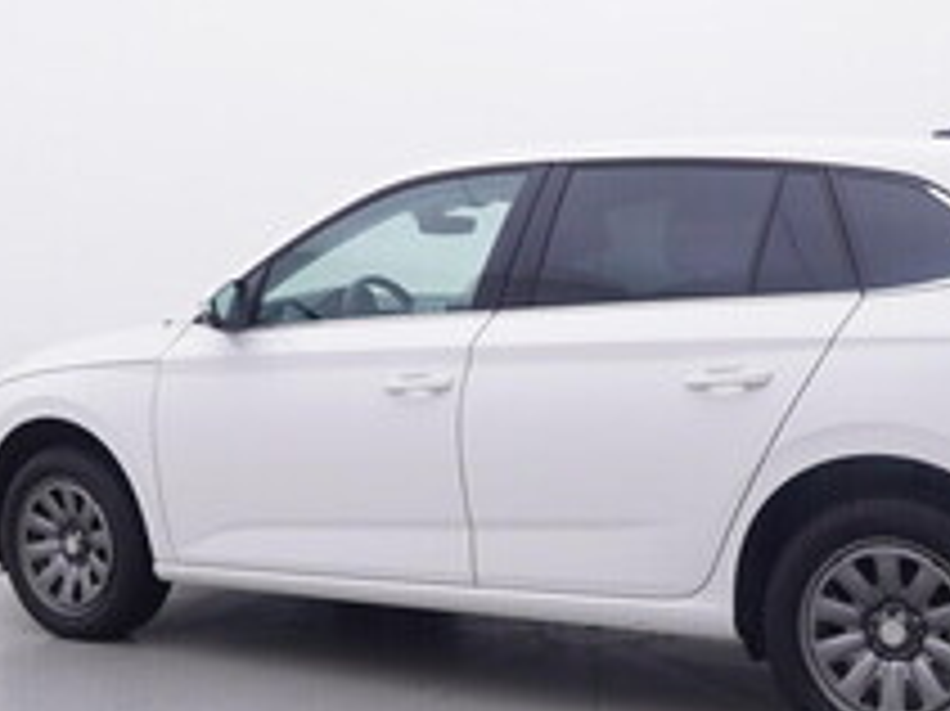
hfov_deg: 34.0
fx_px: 1543
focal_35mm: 56
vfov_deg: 25.9
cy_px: 425
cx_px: 597
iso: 200
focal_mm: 15
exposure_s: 1/80
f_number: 5
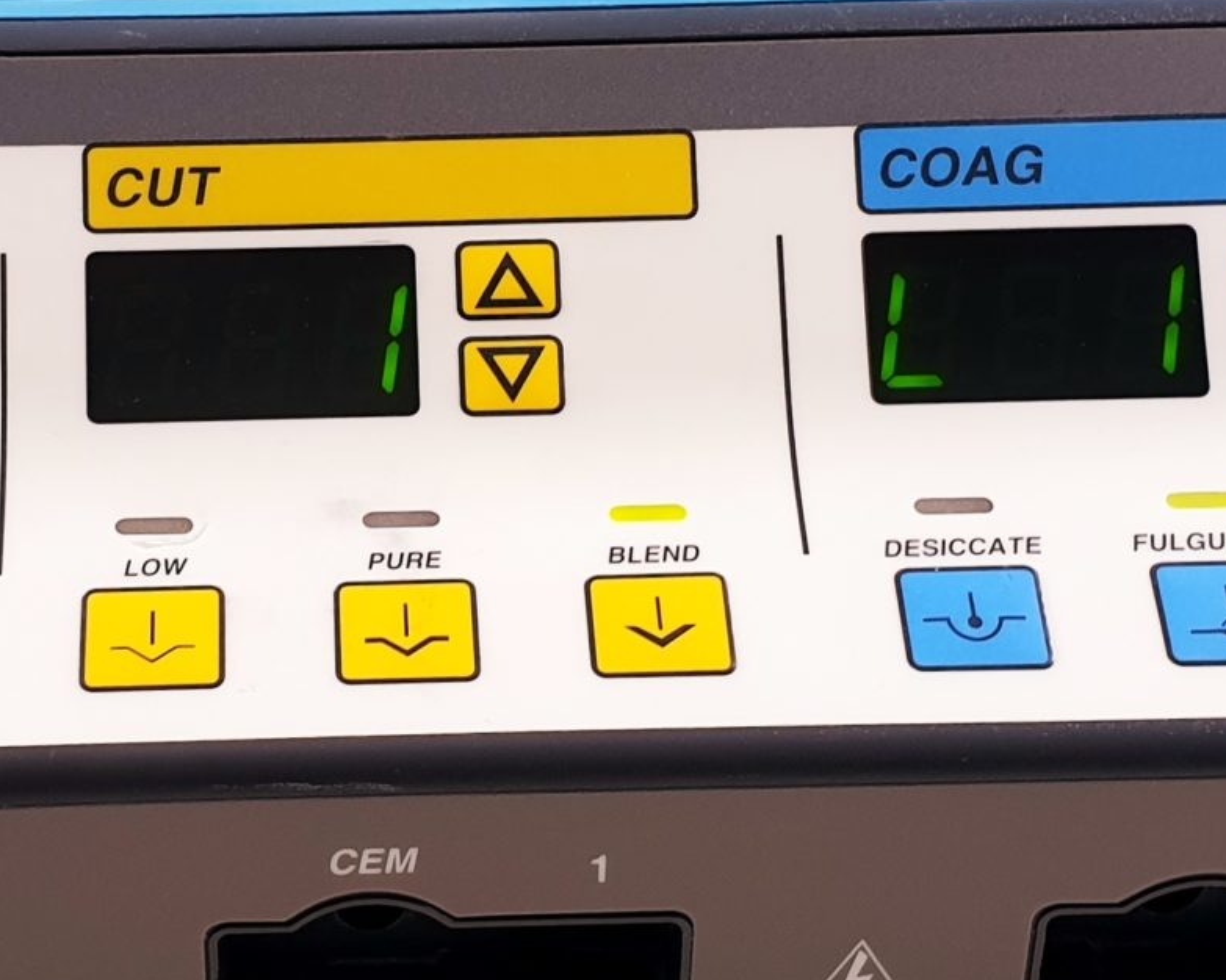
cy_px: 371
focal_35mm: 83
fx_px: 3011
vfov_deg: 18.5
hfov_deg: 22.9
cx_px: 421
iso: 80
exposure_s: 1/50
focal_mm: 4.3
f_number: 2.4
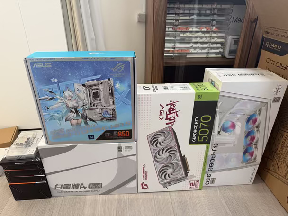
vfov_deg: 56.8
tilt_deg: -27.5
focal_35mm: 24
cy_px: 108
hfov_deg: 71.6
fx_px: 200
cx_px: 144
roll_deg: -0.1
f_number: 1.78
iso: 250
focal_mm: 6.76
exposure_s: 1/60
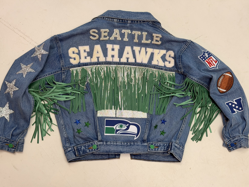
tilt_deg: -80.6
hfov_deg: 39.7
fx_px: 345
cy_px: 94
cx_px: 124
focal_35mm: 48
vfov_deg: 30.3
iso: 64
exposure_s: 1/120
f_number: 1.78
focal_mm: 6.76
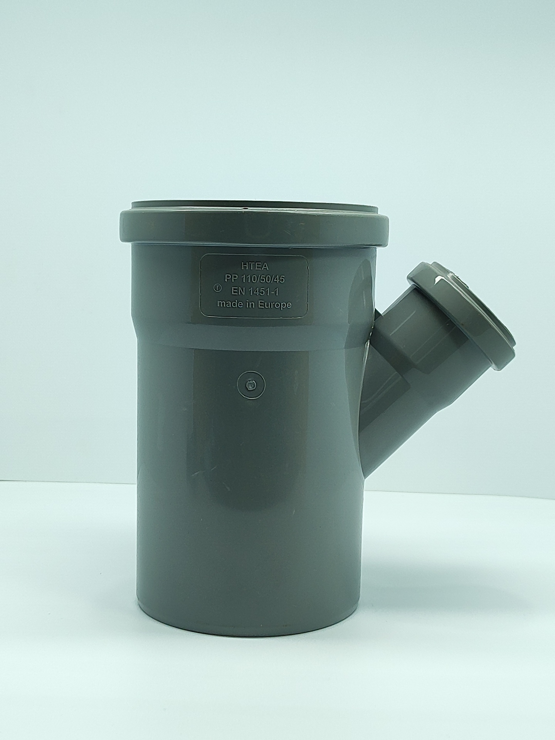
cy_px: 370
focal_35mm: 24
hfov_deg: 56.8
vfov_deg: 71.6
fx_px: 513
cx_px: 278
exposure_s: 1/200
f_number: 1.89
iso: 200
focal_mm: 5.89
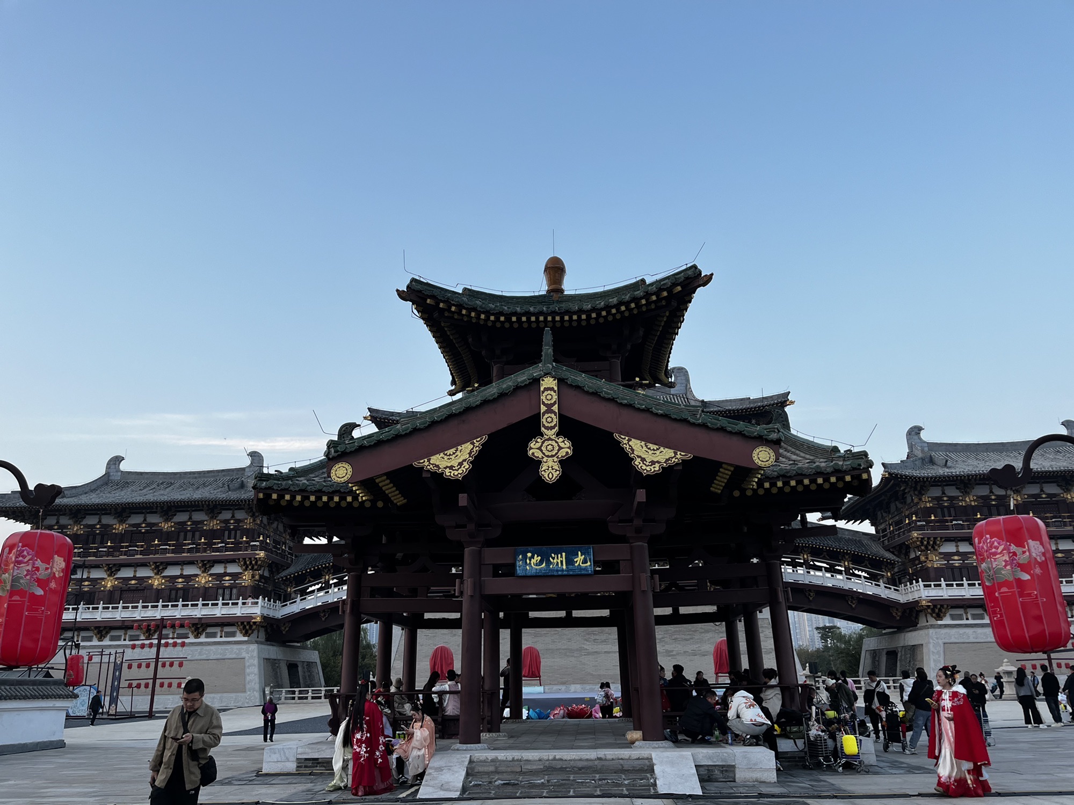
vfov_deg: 53.1
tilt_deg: +18.1
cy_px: 402
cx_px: 537
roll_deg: +1.6
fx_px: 807
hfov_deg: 67.3
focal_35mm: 26
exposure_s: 1/247
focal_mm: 5.1
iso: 40
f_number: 1.6
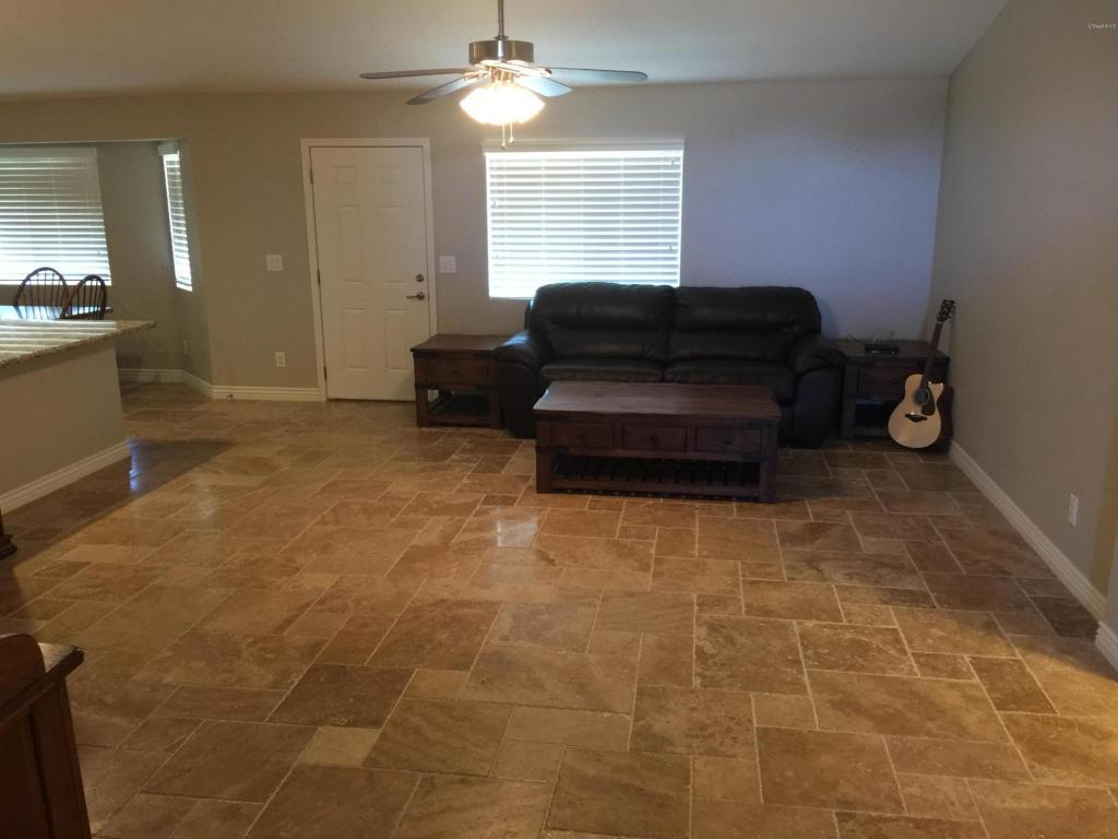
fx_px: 937
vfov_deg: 48.2
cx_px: 559
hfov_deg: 61.7
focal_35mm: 29
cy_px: 420
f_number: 2.2
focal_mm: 4.15
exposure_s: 1/10
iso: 100
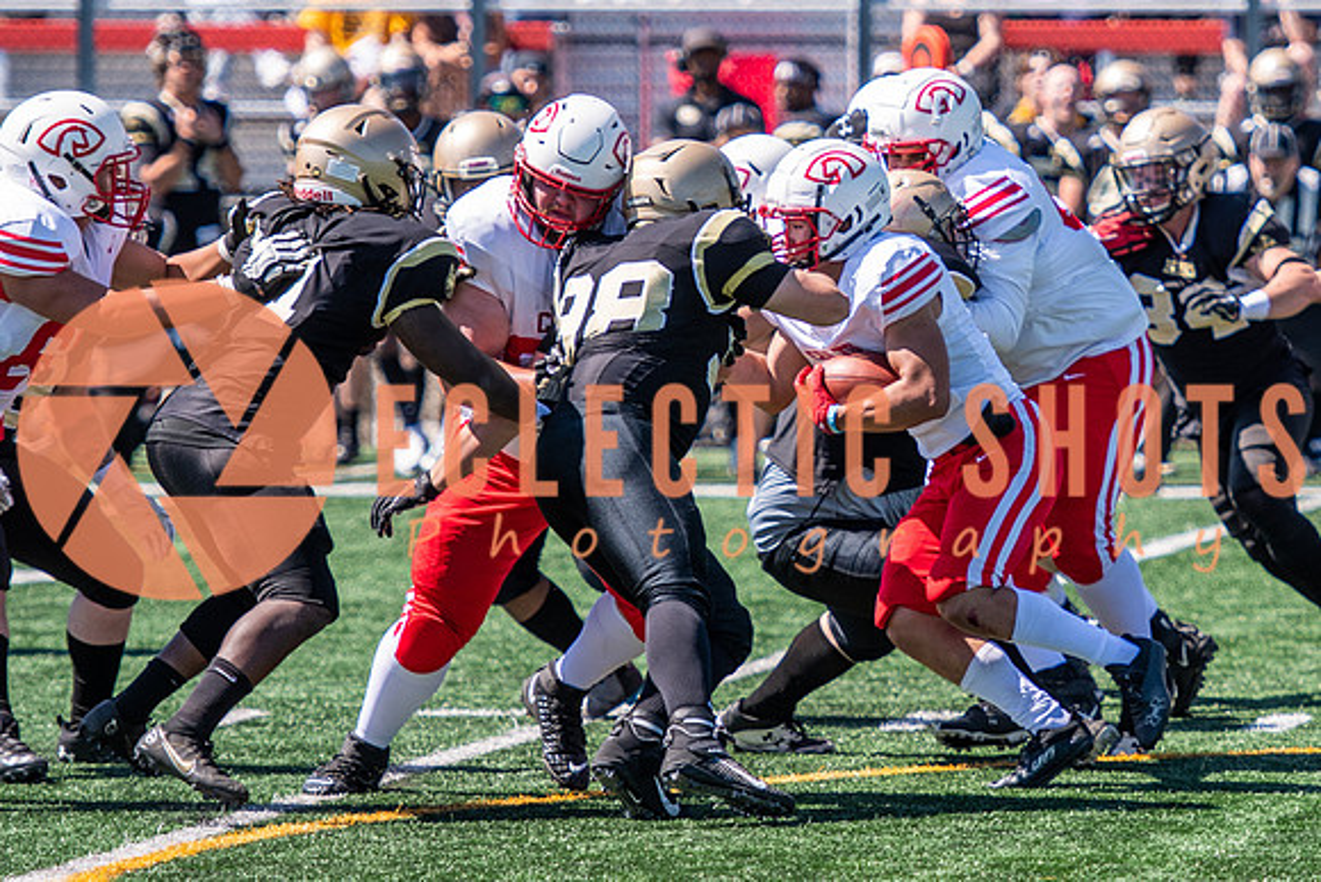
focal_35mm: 404
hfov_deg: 5.1
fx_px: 14831
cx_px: 1001
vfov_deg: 3.4
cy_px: 360
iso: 160
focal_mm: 160
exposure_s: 1/2000
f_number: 2.8
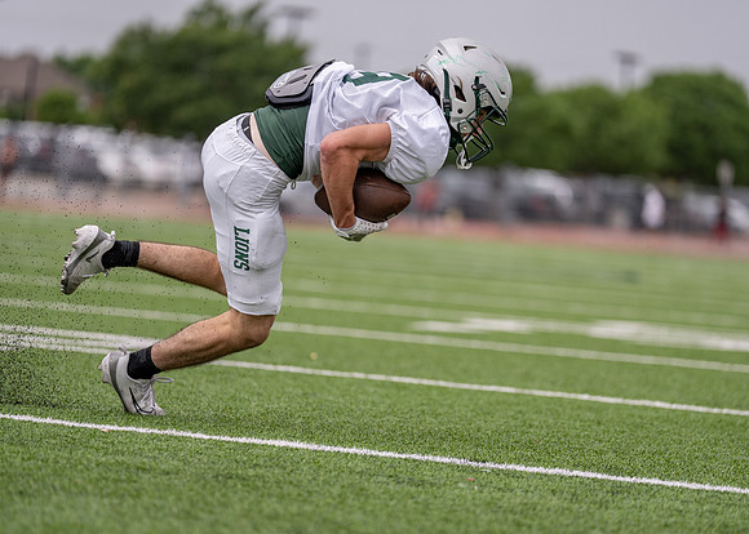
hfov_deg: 9.9
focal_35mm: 204
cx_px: 420
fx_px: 4334
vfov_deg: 7.1
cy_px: 284
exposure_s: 1/3200
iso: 320
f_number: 2.8
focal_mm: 180
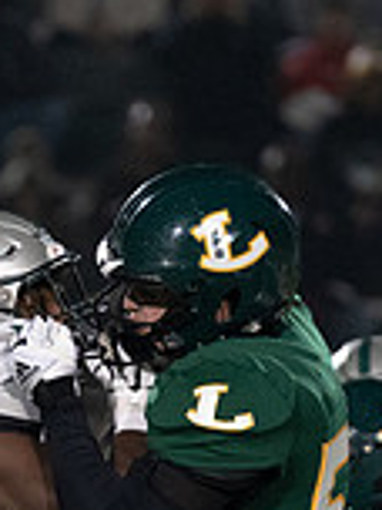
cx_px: -98
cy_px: 777
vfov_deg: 1.9
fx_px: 15597
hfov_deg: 1.4
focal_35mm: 1060
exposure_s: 1/1250
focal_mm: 200
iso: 3200
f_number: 2.8
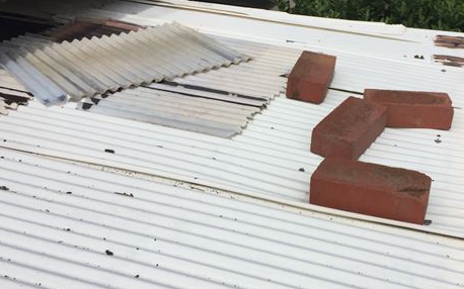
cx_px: 278
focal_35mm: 43
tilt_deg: -29.3
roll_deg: +5.9
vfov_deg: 29.8
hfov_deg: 46.0
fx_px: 544
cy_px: 156
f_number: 2.2
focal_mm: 4.15
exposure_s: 1/4950
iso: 32
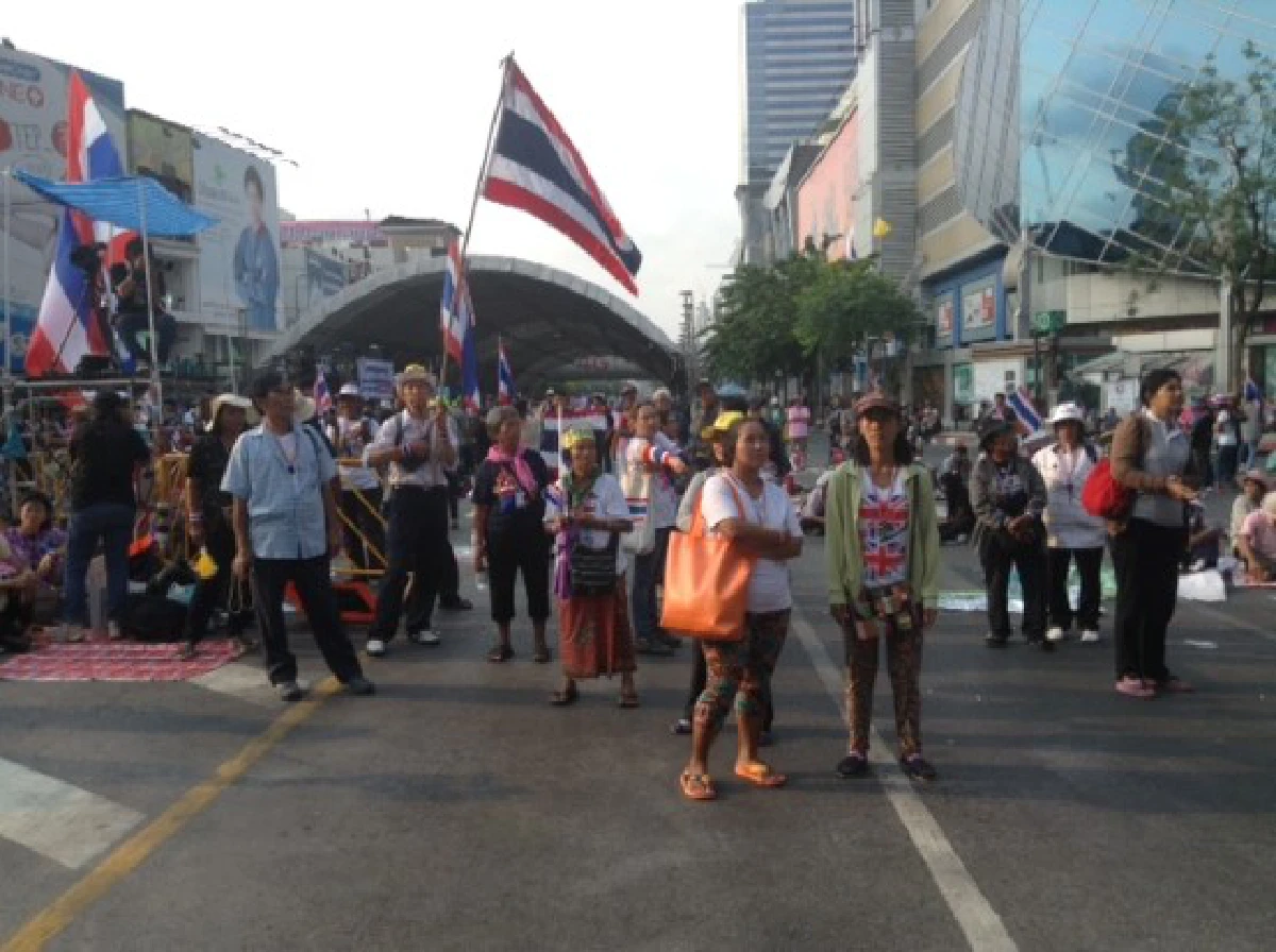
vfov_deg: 42.8
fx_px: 1214
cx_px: 638
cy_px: 476
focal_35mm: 33
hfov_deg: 55.4
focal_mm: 3.3
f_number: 2.4
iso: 32
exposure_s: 1/397
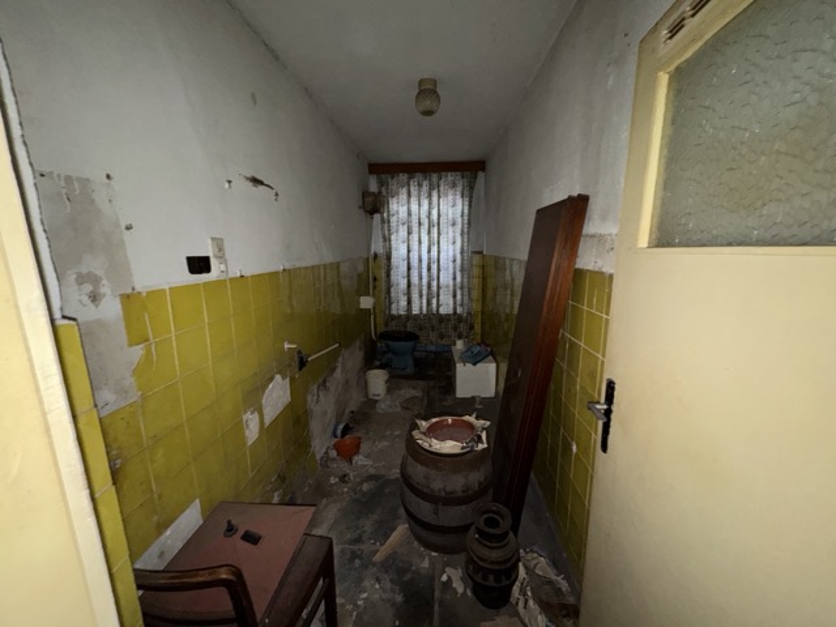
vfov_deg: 85.7
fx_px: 338
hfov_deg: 102.1
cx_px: 418
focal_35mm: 14
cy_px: 314
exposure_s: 1/31
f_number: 2.2
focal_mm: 2.22
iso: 160
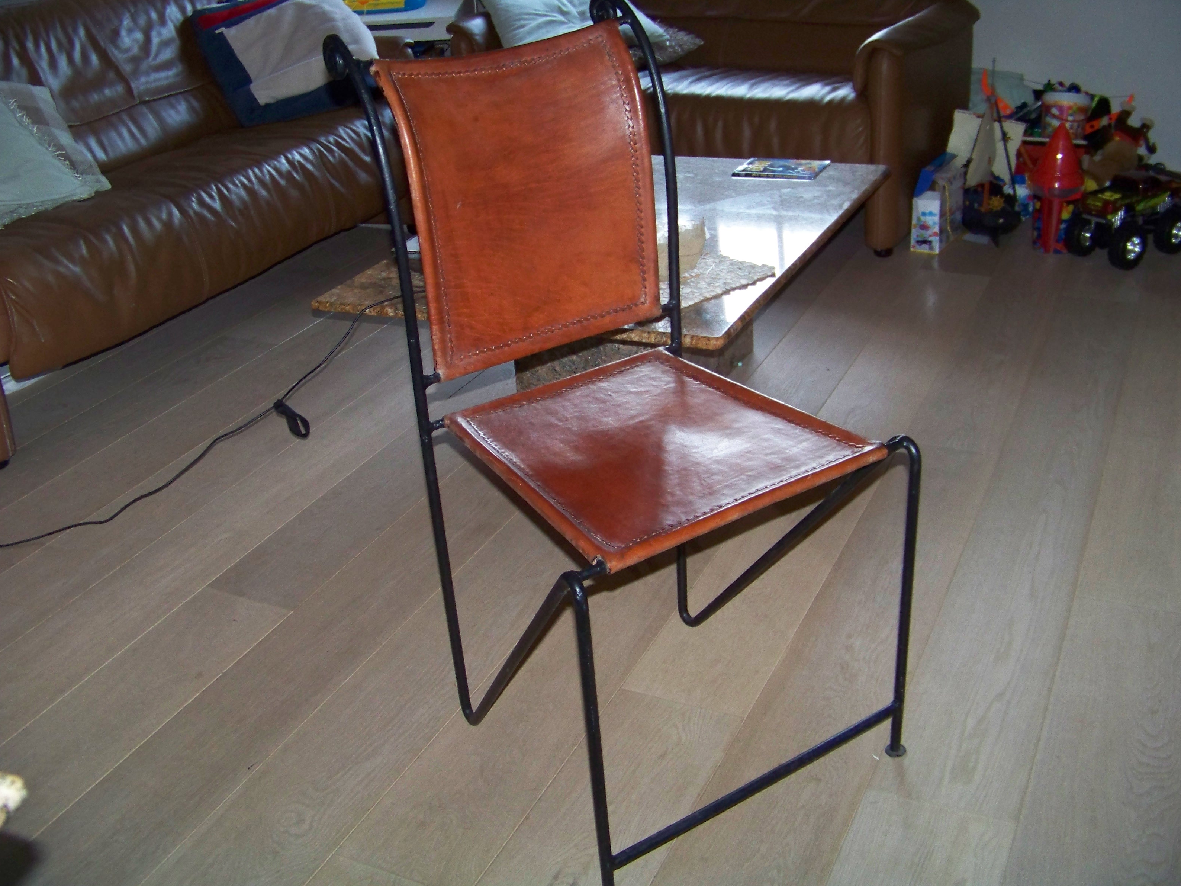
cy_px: 455
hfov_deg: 50.1
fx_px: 1262
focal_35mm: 37
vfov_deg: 38.7
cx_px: 585
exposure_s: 1/30
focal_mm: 5.85
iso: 200
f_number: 2.8
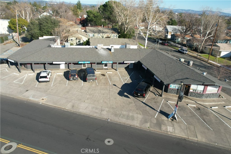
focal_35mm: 22
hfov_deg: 78.6
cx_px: 116
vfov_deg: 57.2
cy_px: 77
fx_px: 141
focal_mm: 8.38
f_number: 2.8
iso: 100
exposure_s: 1/1250
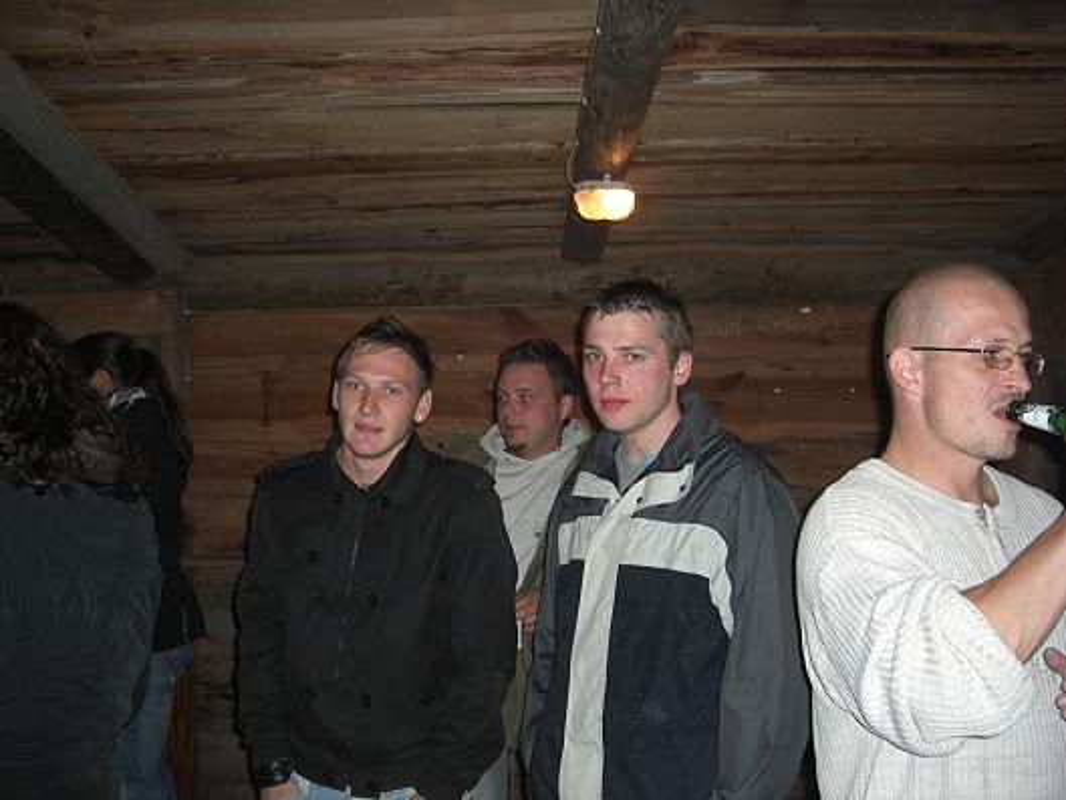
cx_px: 533
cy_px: 400
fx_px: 1170
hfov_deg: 49.0
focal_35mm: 38
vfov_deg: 37.7
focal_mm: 7.9
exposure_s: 1/60
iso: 200
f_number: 2.8
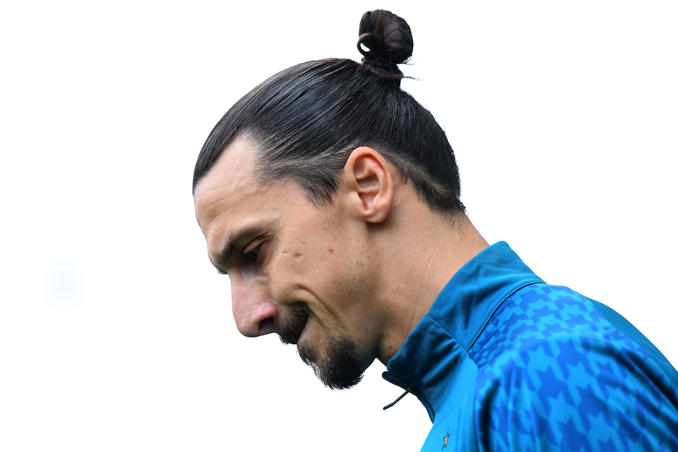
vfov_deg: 4.7
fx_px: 5508
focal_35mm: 292
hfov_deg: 7.0
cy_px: 226
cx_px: 339
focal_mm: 195
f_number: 4
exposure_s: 1/1000
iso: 640
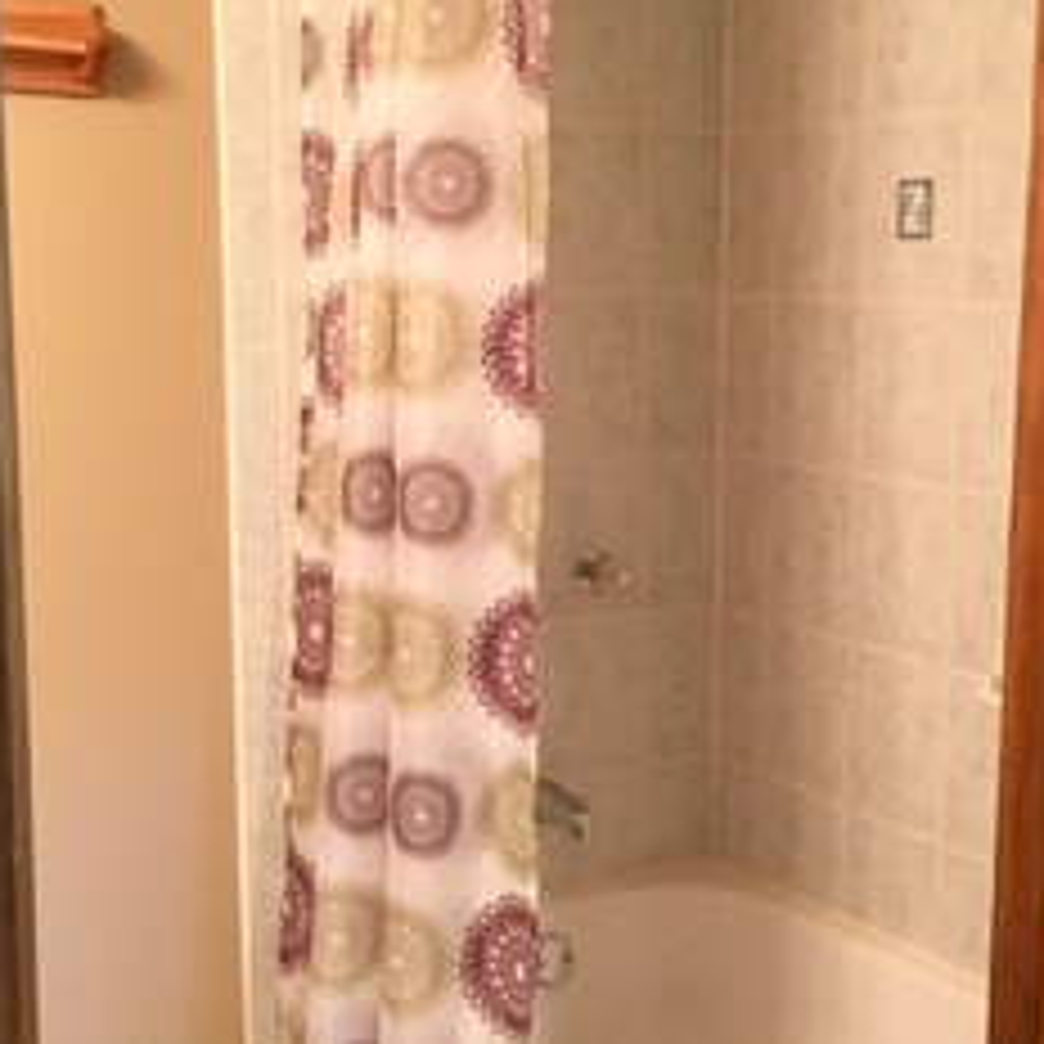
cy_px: 567
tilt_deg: -8.8
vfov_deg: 32.2
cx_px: 608
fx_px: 1808
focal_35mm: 53
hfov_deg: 32.1
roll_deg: -0.6
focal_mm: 4.15
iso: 250
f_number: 2.2
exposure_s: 1/15
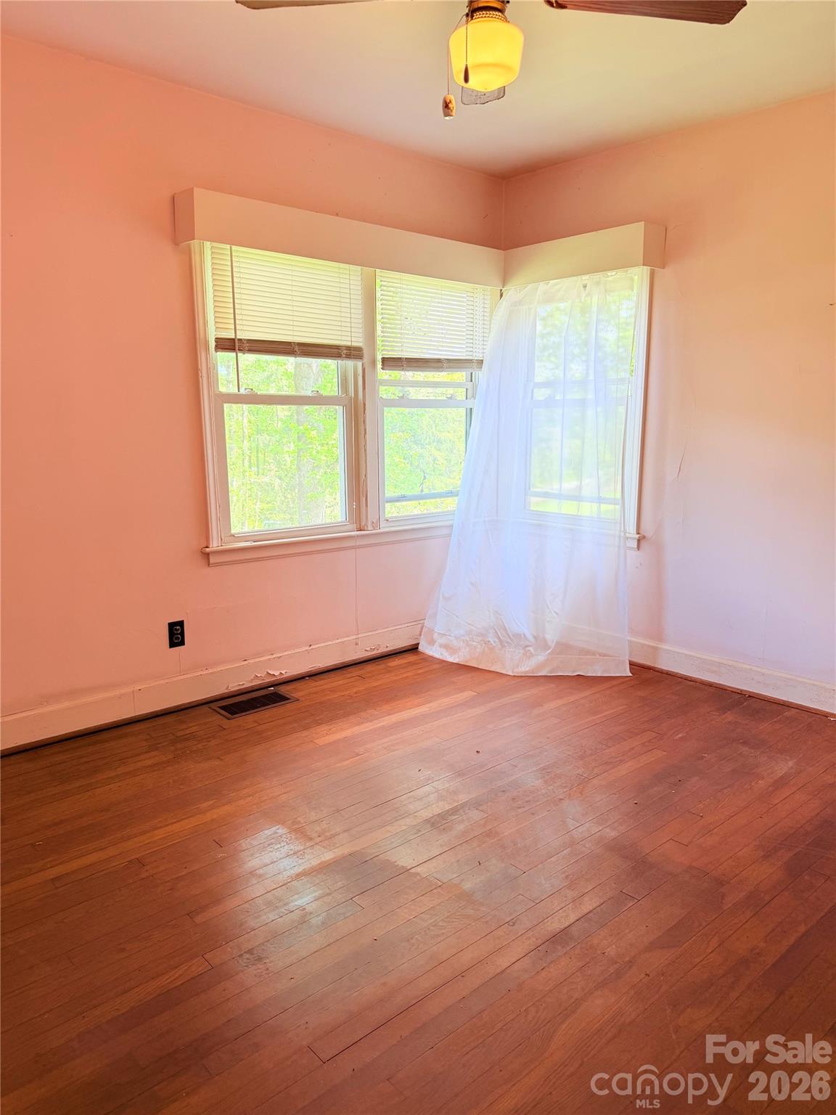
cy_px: 558
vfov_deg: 71.6
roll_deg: -0.3
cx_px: 418
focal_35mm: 24
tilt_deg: -10.5
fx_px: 773
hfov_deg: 56.8
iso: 100
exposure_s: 1/120
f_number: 1.78
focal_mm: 6.76
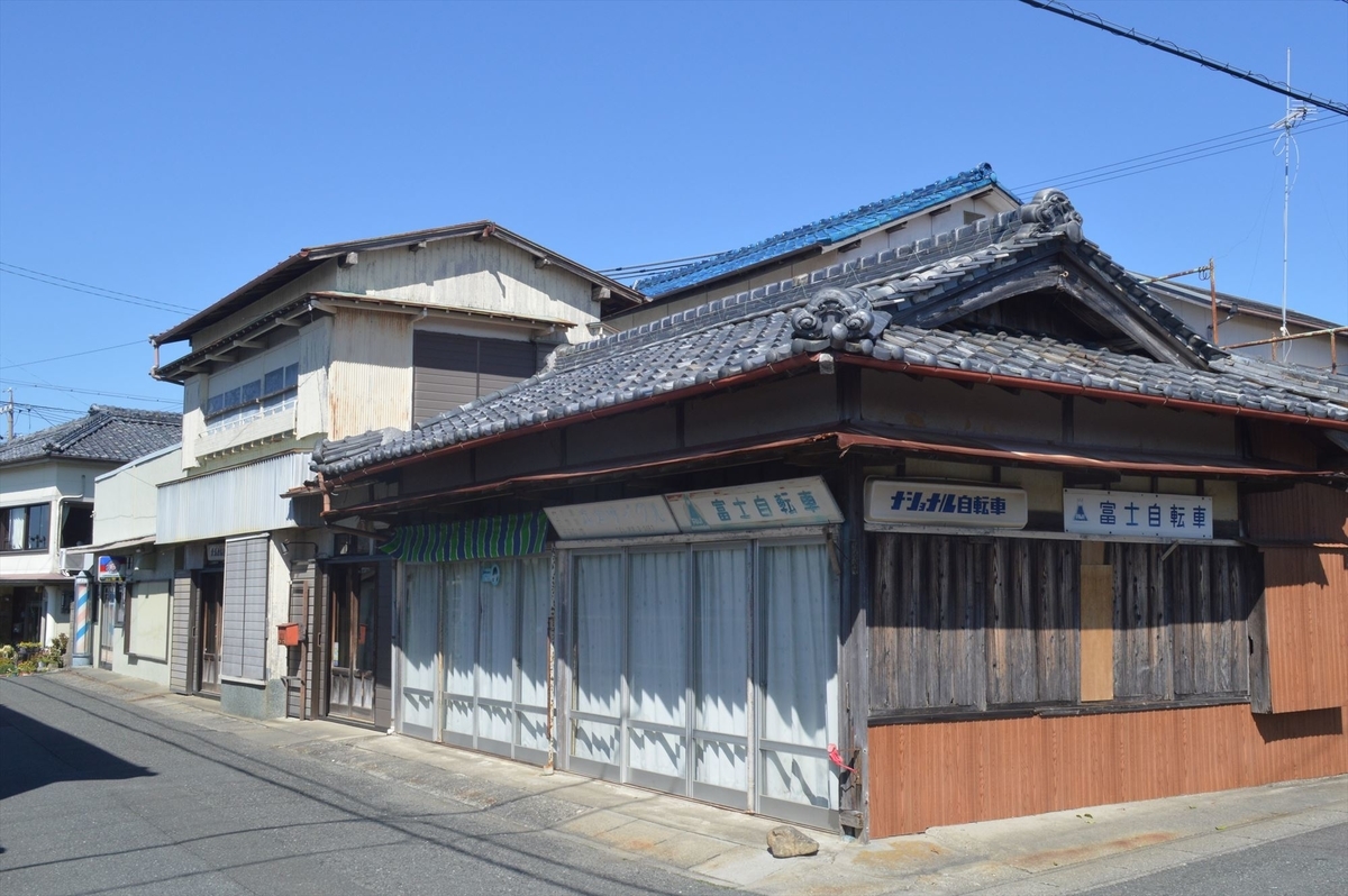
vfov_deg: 39.9
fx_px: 1235
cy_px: 448
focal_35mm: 33
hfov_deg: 57.3
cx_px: 674
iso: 400
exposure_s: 1/500
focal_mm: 22
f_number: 11
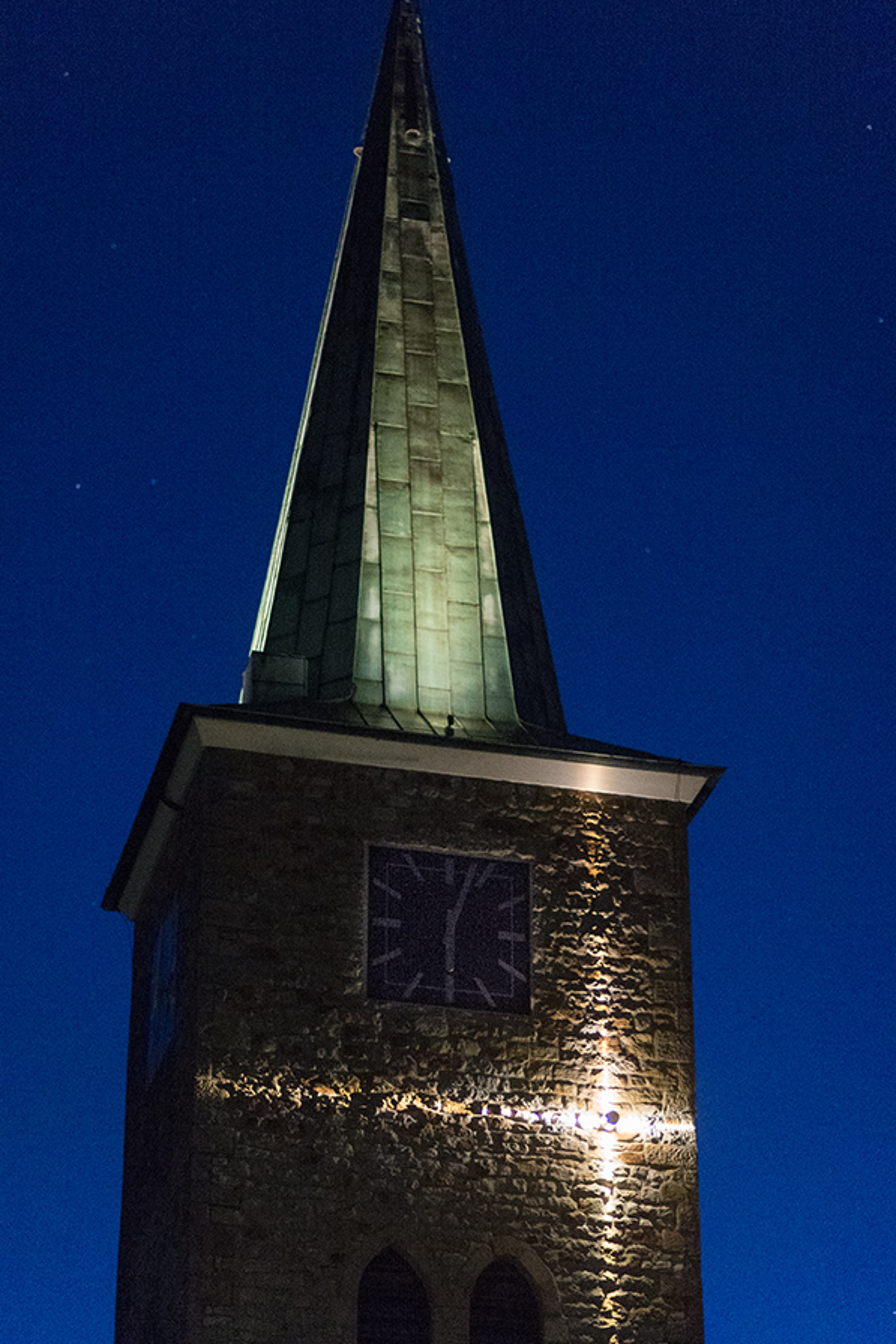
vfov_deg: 21.5
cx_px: 419
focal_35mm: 95
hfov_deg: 14.4
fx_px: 3545
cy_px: 637
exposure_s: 1/60
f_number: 2
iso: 12800
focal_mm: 85
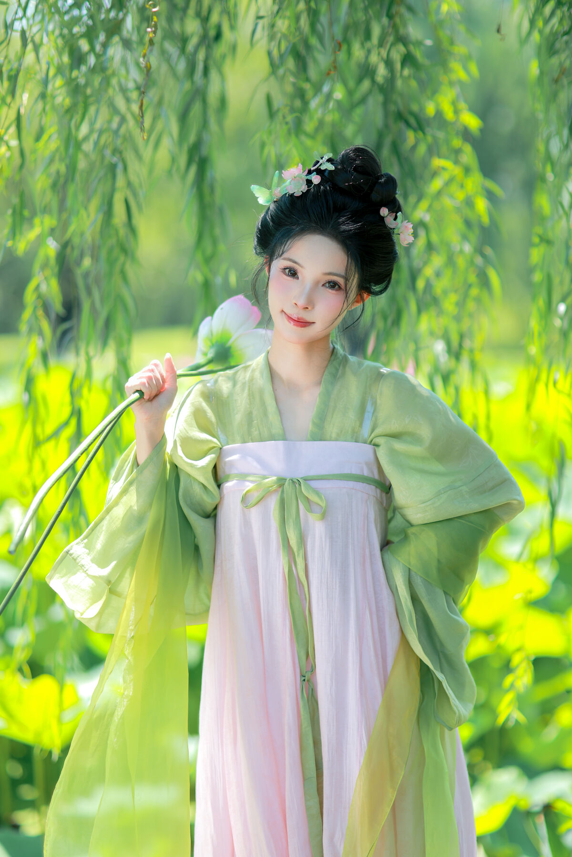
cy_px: 428
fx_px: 2002
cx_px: 286
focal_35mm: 84
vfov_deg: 24.2
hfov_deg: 16.3
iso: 100
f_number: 1.8
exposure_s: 1/1000
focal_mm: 85
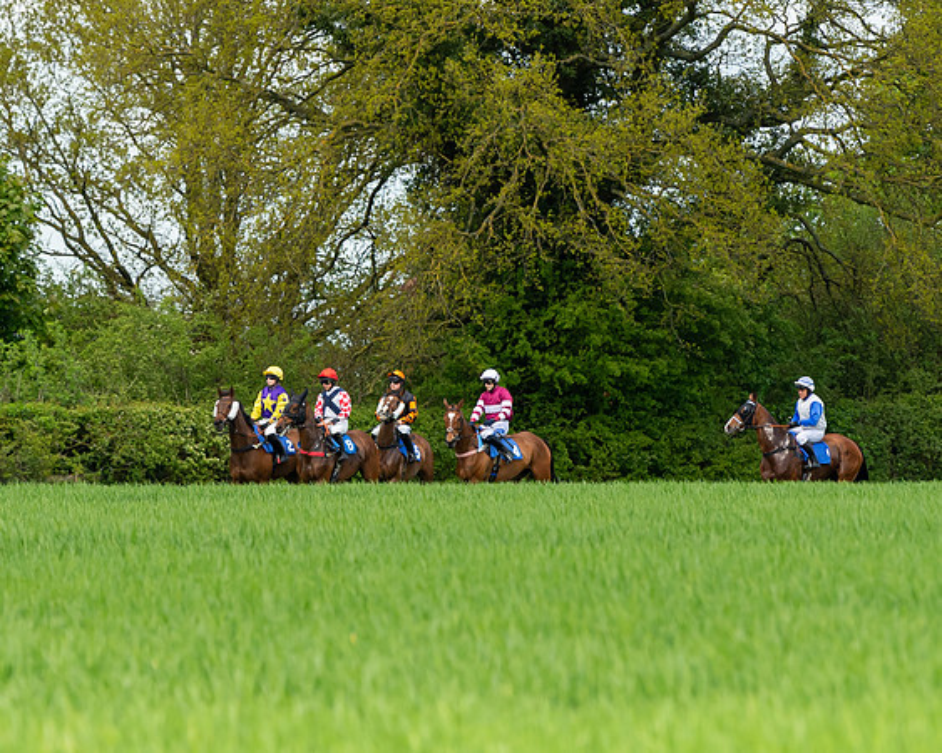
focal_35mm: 465
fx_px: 12961
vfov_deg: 3.3
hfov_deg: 4.2
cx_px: 375
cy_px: 477
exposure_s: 1/2000
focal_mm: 200
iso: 400
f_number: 4
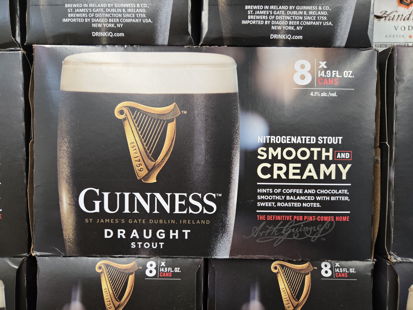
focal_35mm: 23
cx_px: 206
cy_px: 155
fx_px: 274
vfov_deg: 58.9
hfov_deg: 73.9
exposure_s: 1/120
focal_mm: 5.4
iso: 250
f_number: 1.8
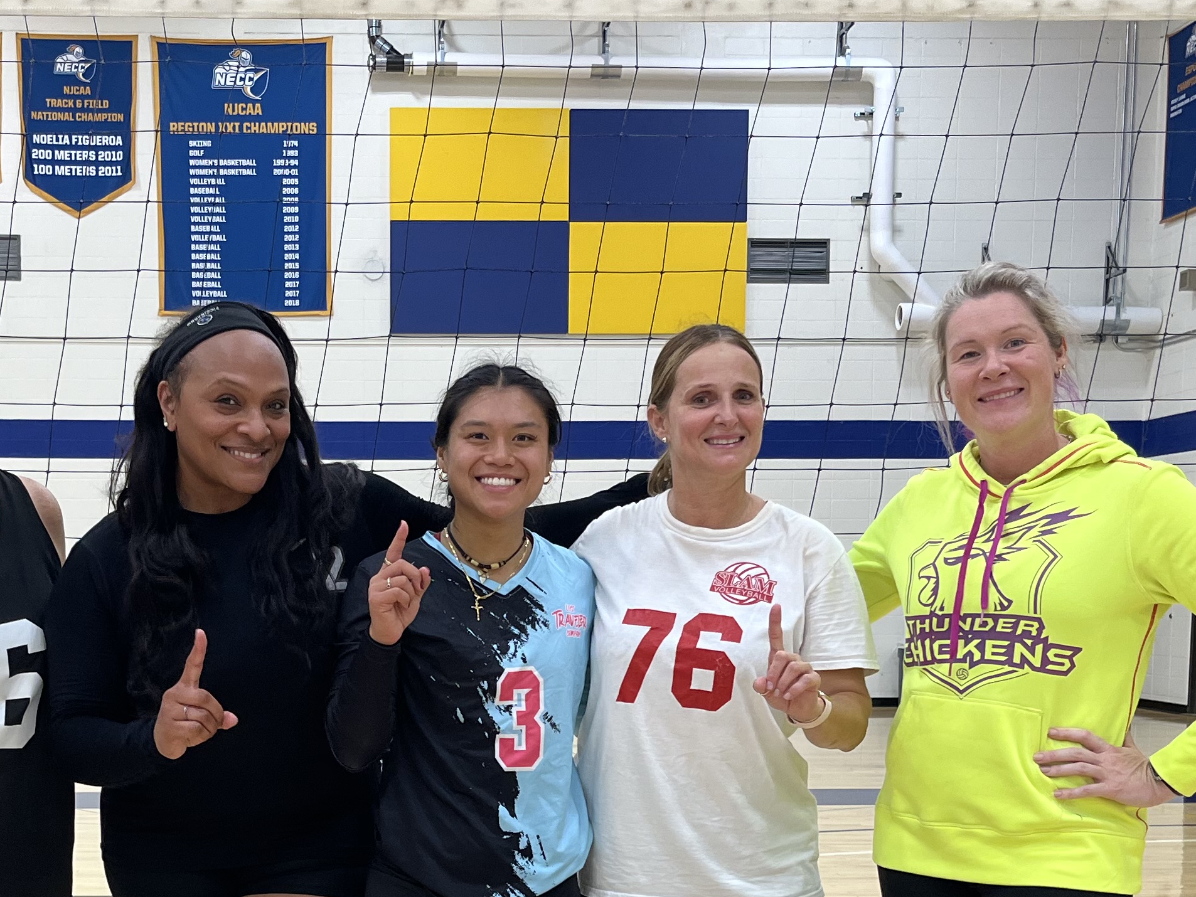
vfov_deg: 25.8
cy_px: 799
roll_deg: -0.3
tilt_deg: -5.5
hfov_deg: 34.5
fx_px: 1901
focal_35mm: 55
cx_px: 378
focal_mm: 5.1
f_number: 1.6
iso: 100
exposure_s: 1/120
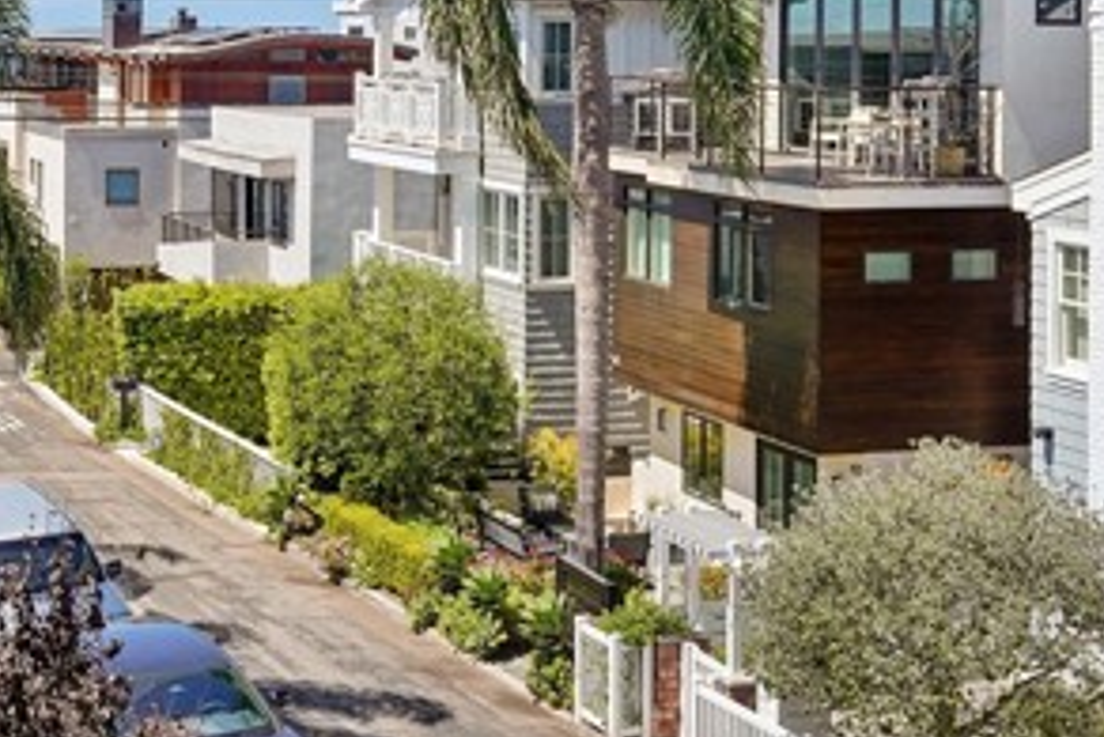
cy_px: 62
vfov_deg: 19.6
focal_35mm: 68
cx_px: 223
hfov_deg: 29.0
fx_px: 2086
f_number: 8
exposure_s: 1/1000
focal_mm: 31
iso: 400
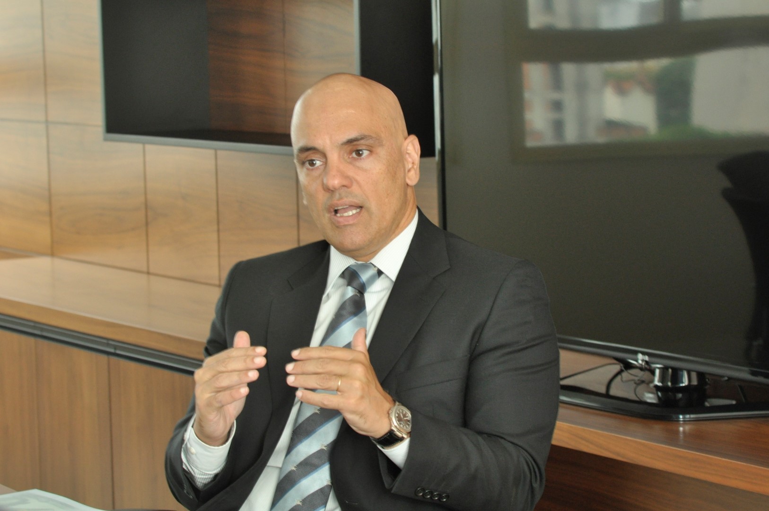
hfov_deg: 19.5
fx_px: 2240
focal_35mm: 105
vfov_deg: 13.0
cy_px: 256
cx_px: 384
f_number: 8
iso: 800
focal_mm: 70
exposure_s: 1/90
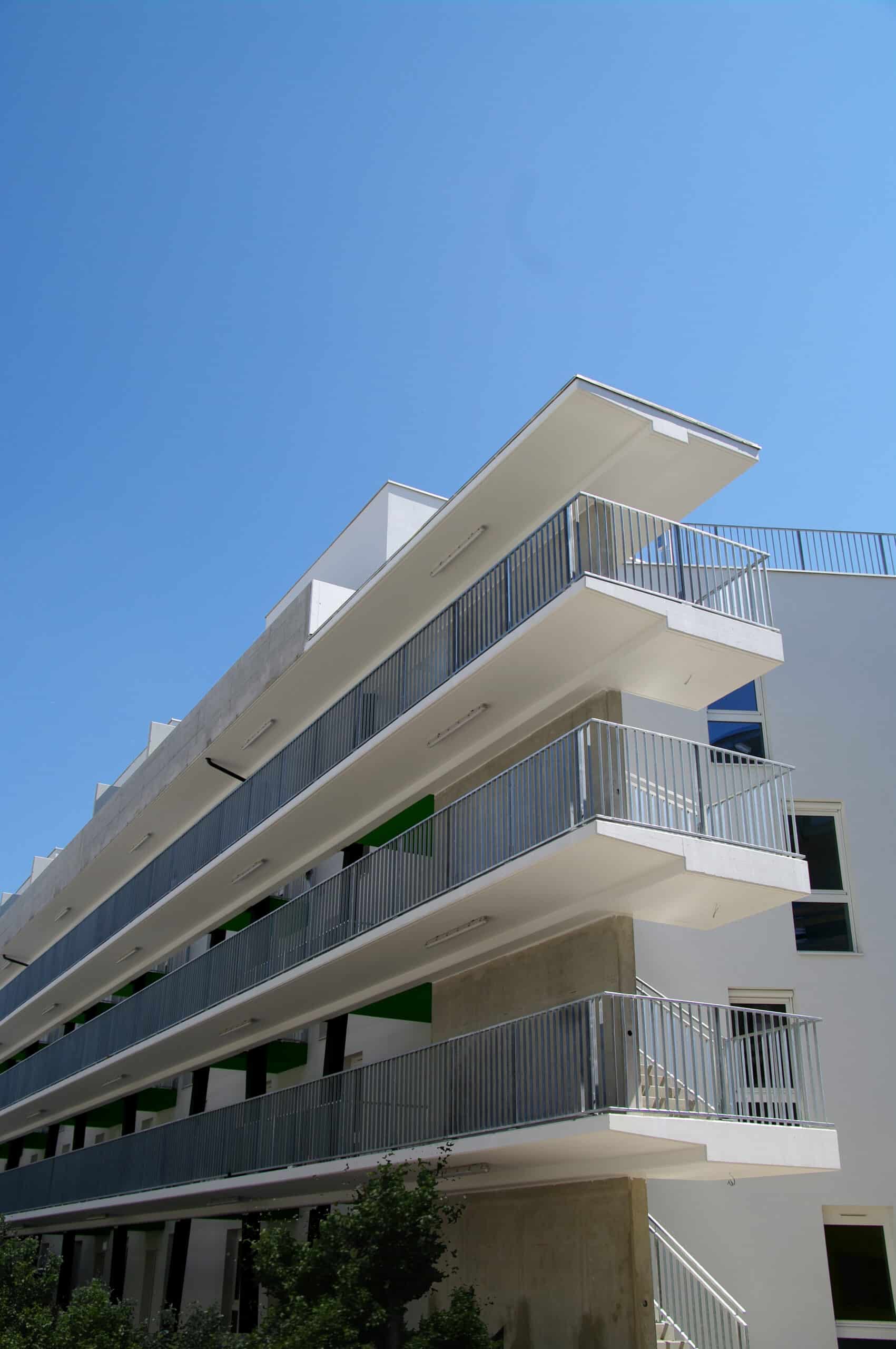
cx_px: 448
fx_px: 1298
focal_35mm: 35
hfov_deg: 38.1
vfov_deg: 54.9
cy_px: 674
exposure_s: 1/250
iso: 100
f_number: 8
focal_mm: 23.13
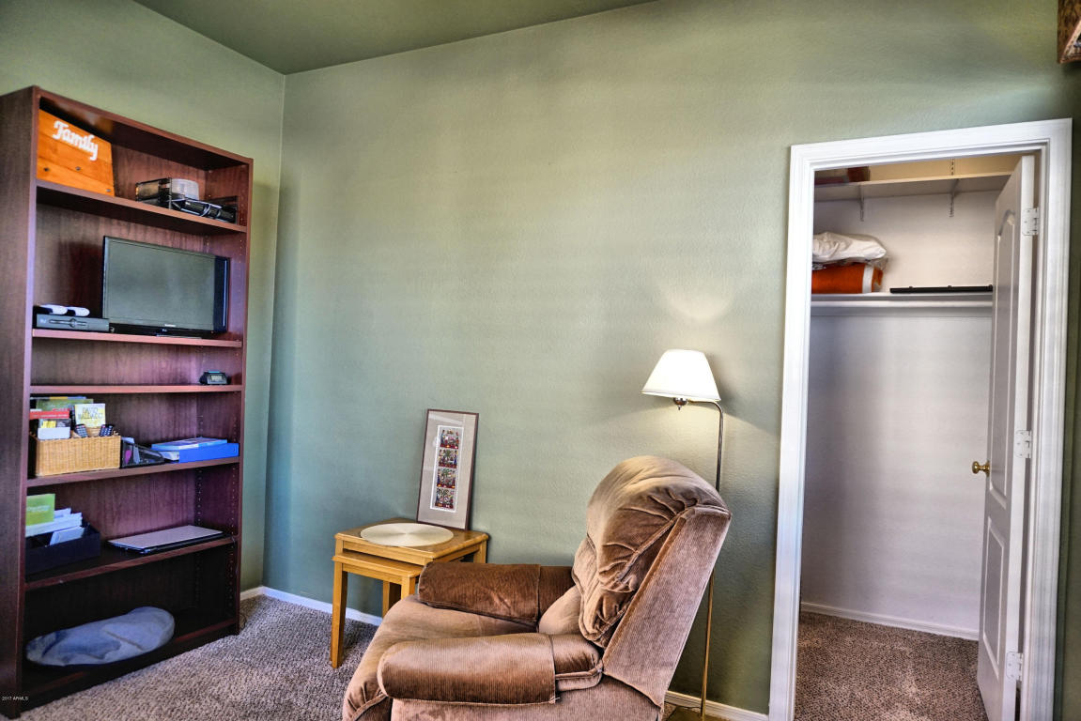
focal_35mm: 24
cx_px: 540
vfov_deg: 53.2
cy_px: 360
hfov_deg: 73.7
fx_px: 721
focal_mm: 16
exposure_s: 1/60
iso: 800
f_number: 3.5
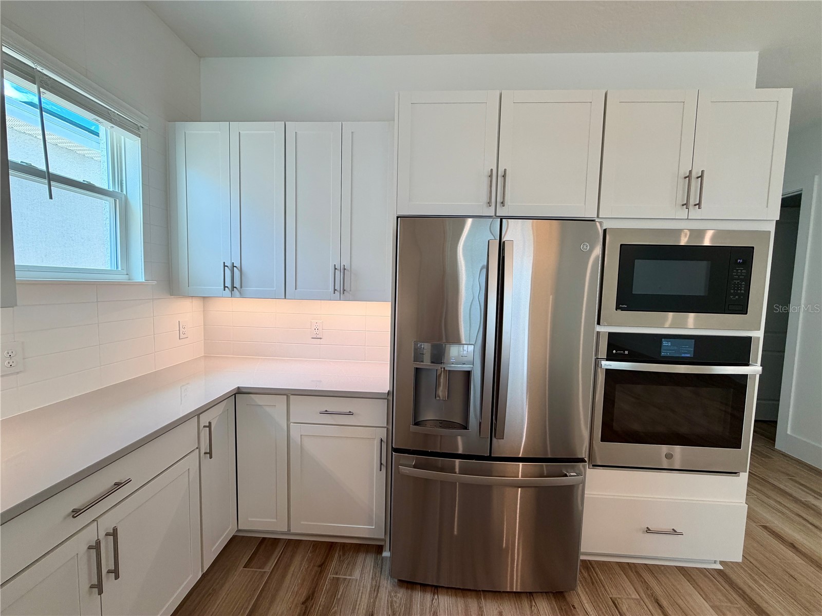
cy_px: 308
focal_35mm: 14
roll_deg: -0.9
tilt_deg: -4.2
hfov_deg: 102.1
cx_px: 411
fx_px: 332
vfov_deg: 85.7
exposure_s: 1/120
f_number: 2.2
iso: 100
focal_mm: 2.22
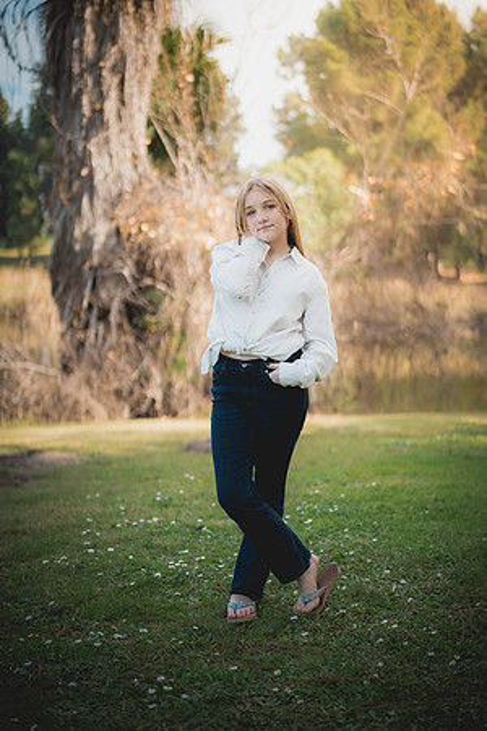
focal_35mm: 50
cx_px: 244
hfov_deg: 27.0
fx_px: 1015
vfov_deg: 39.6
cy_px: 366
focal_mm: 50
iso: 250
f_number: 1.4
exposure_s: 1/2500
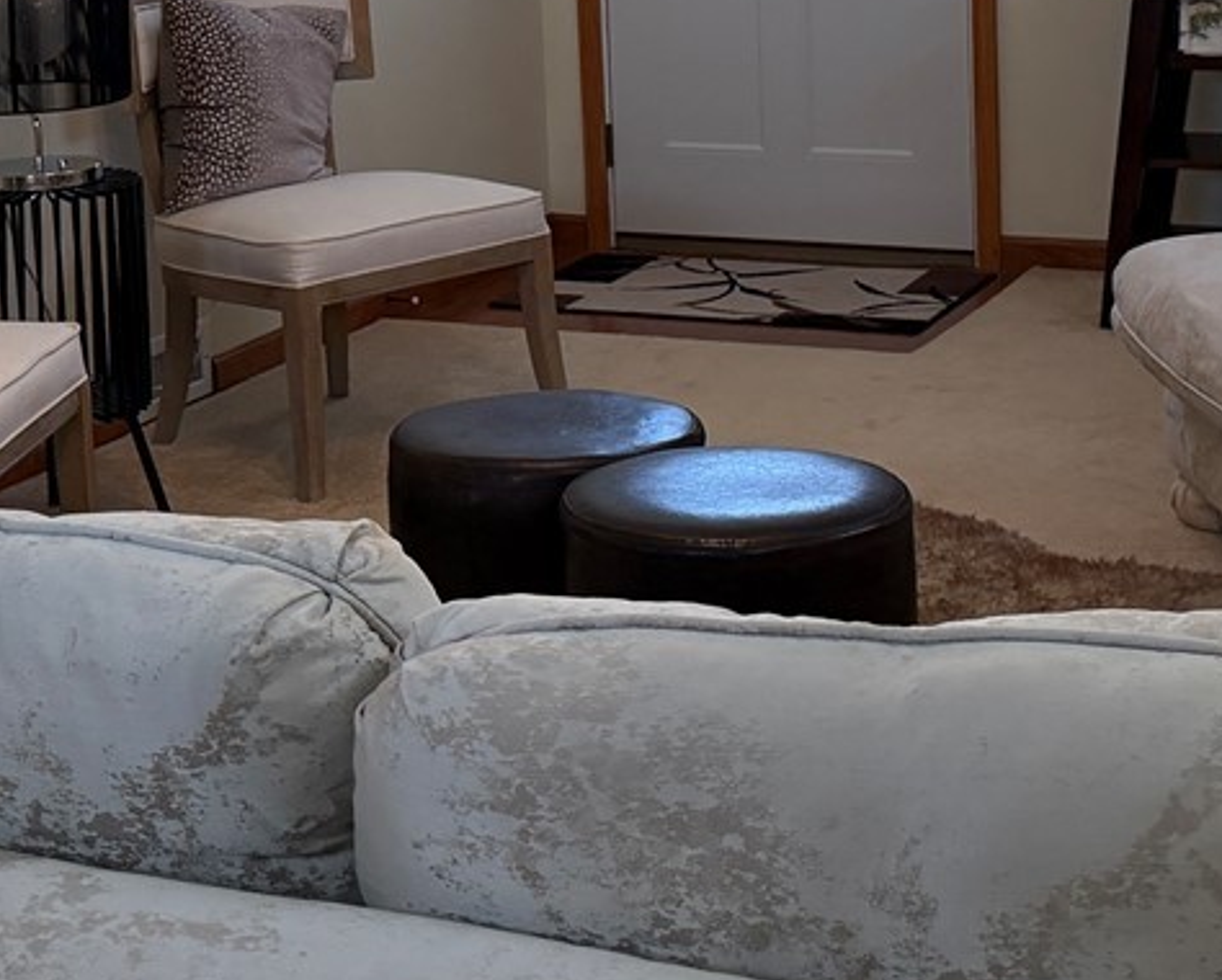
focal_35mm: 79
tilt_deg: -5.8
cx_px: 492
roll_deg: +2.7
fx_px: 2860
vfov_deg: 18.9
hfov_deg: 24.1
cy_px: -18
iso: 200
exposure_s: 1/158
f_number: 1.78
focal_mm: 6.76
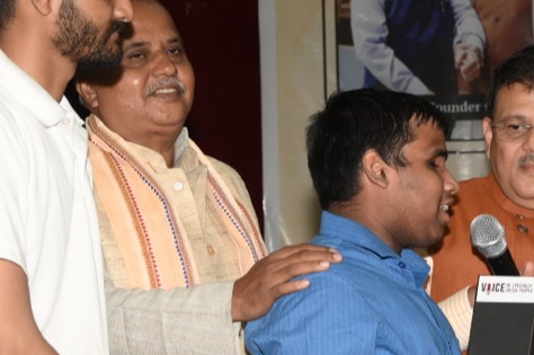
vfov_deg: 10.0
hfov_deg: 14.8
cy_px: 296
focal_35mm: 136
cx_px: 533
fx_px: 2015
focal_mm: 46
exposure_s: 1/160
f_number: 6.3
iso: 250
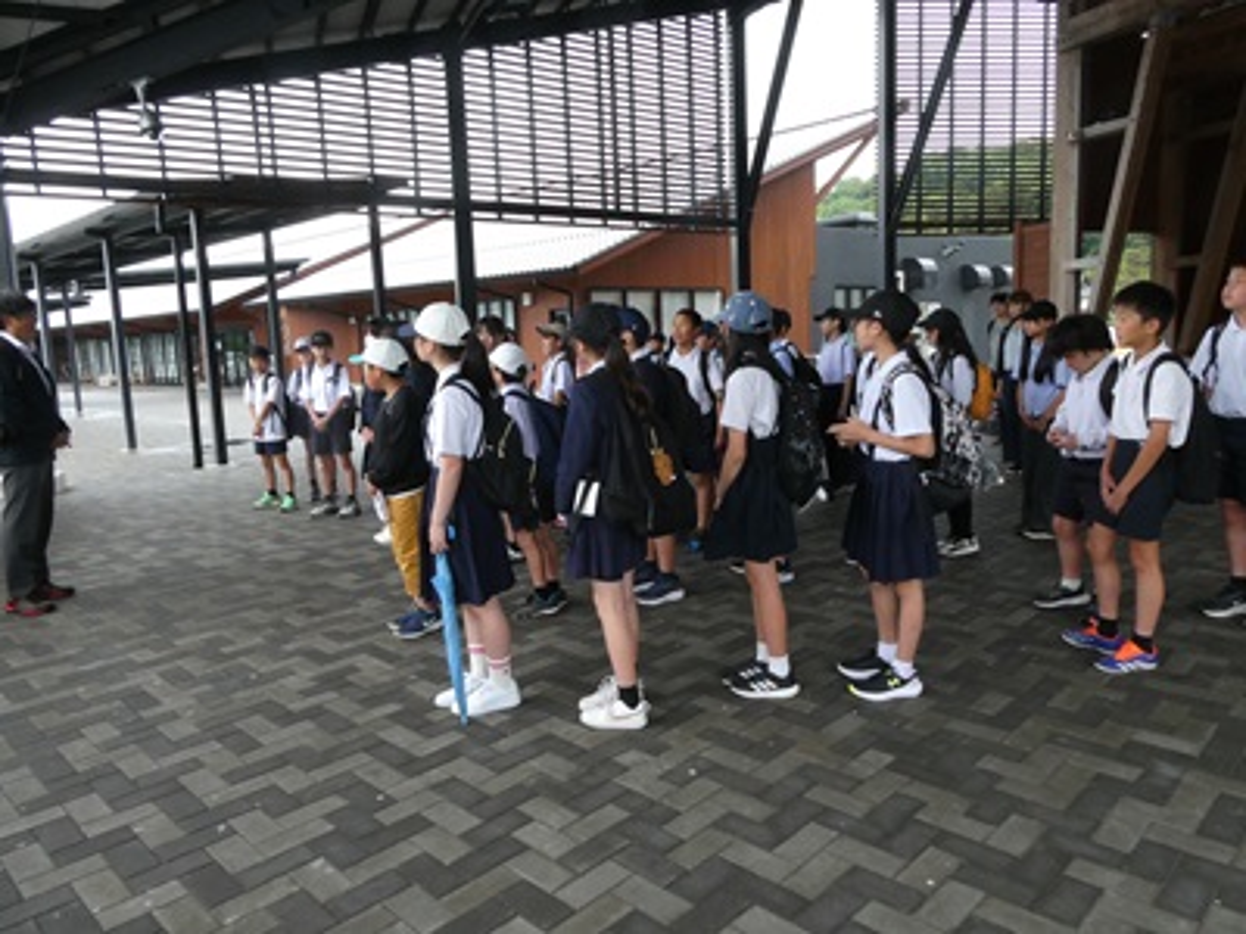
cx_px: 623
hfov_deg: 71.6
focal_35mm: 24
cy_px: 467
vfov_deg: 56.8
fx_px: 864
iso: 250
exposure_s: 1/60
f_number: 4.5
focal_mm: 4.3
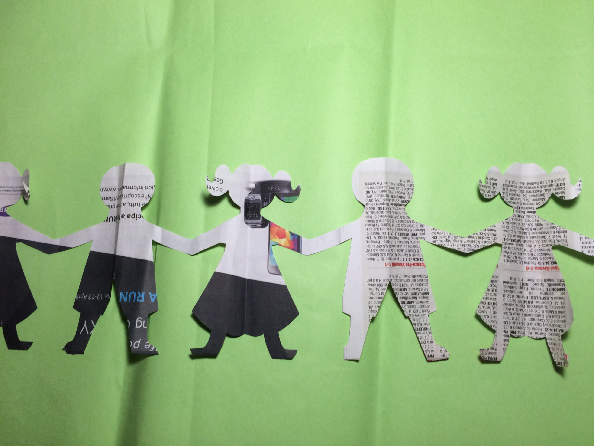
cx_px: 297
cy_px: 223
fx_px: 515
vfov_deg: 46.8
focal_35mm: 30
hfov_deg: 60.0
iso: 64
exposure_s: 1/120
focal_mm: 4.12
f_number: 2.2
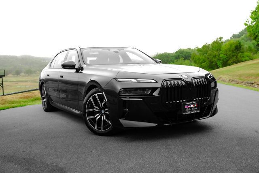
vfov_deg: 34.4
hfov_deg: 49.8
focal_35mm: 39
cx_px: 130
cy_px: 86
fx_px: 279
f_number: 6.3
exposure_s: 1/640
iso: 640
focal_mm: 38
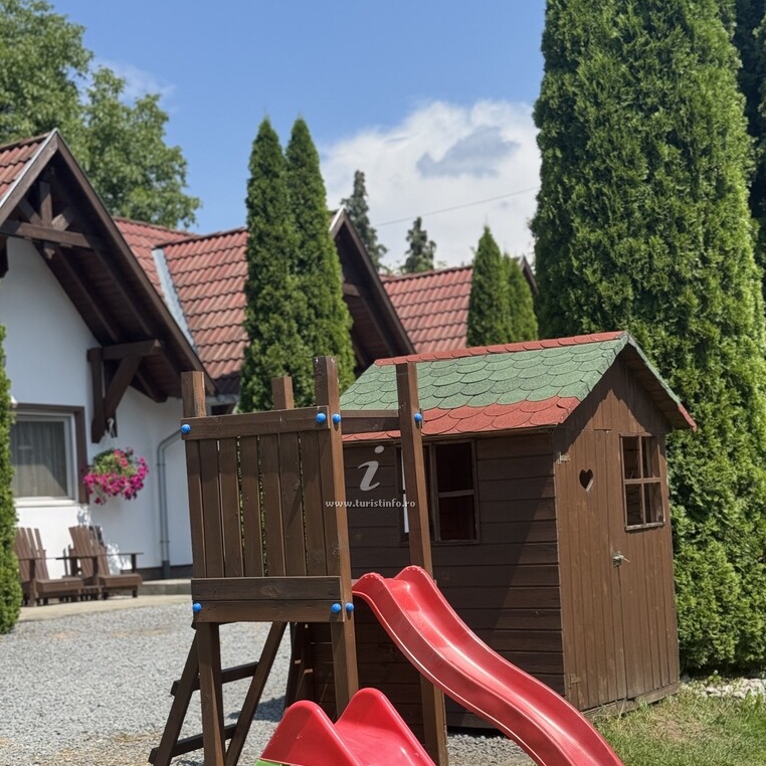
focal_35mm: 57
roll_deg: +3.7
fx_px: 1427
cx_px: 385
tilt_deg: +2.0
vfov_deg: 29.9
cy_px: 490
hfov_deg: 30.0
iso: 64
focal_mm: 6.76
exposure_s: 1/3257
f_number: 1.78
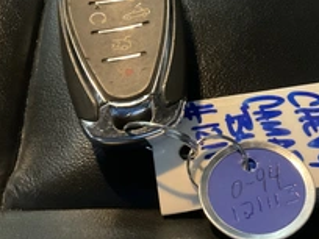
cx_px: 206
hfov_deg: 33.6
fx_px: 525
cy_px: 80
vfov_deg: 25.5
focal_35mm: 57
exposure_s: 1/30
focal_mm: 3
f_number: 1.8
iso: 500
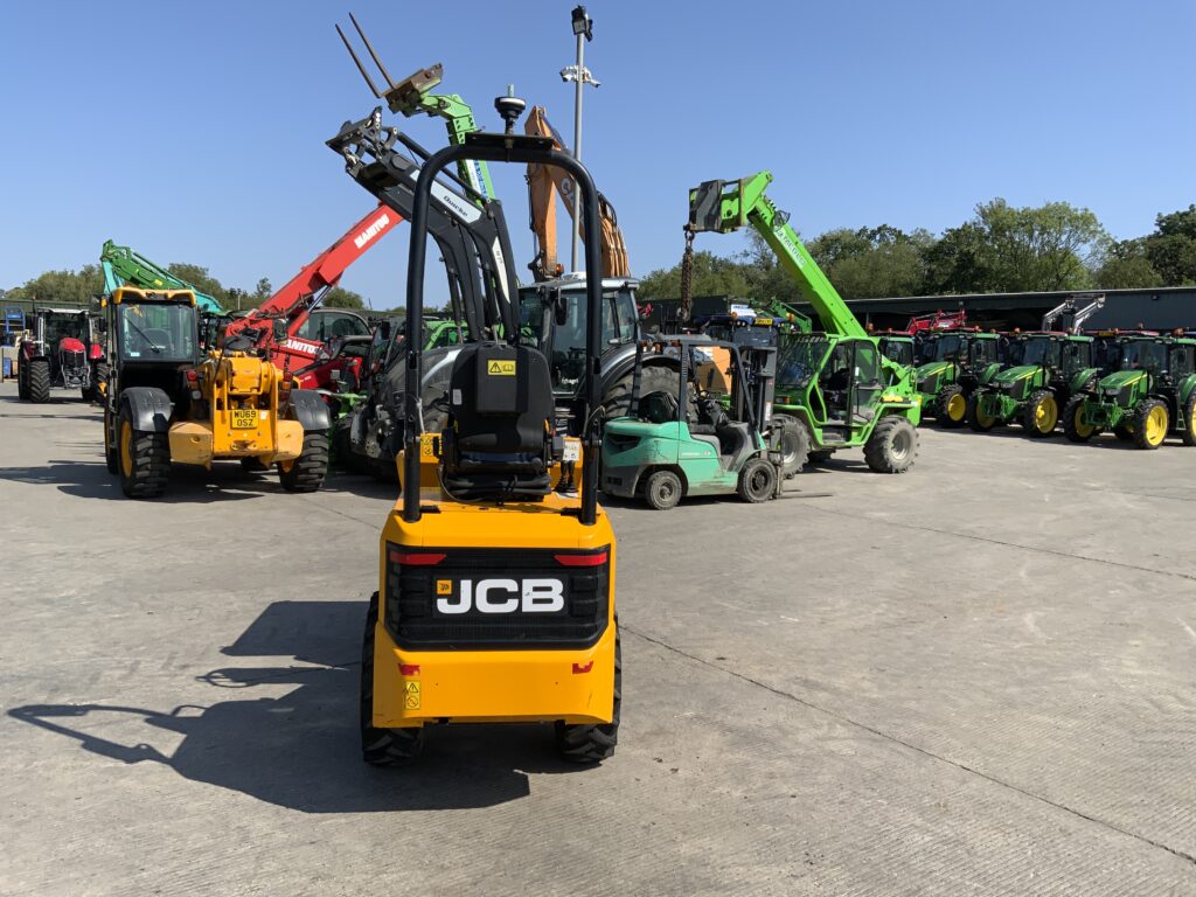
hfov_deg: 61.7
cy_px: 448
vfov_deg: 48.2
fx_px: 1002
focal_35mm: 29
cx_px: 598
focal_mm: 3
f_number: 1.8
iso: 16
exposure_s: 1/1912
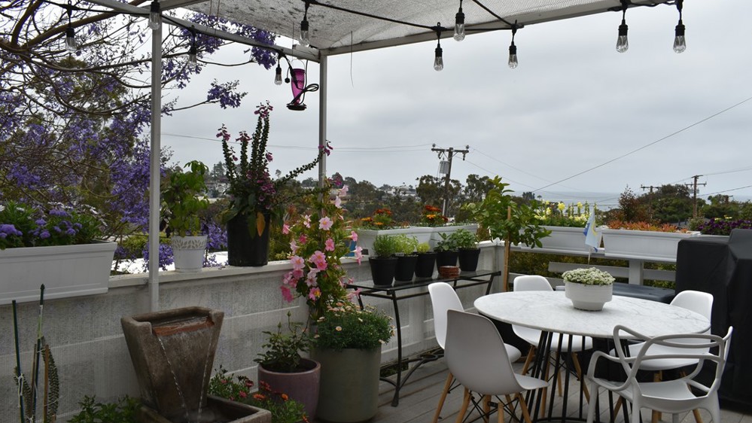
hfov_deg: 66.1
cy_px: 209
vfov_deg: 40.2
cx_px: 378
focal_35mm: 29
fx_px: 578
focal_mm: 18
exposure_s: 1/200
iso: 100
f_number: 11
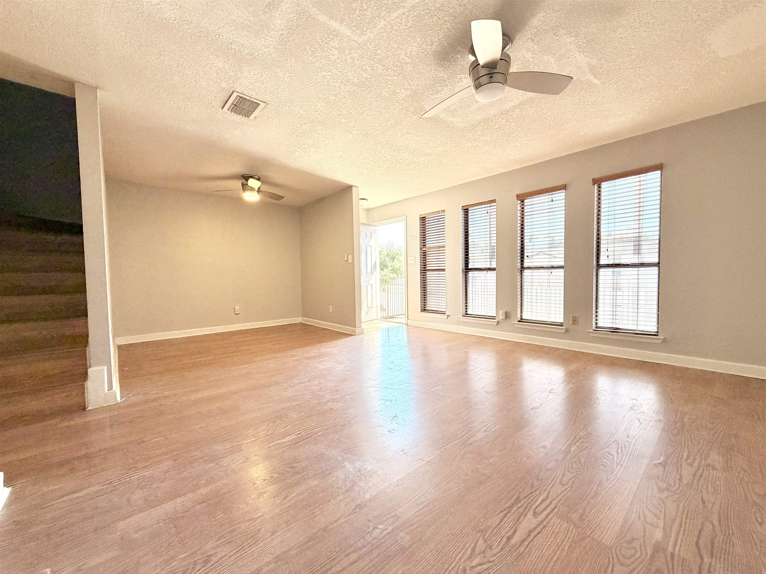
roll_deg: +0.8
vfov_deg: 85.7
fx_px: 310
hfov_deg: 102.1
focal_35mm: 14
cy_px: 287
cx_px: 383
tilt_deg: -2.3
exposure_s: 1/121
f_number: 2.2
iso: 160
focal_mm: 2.22
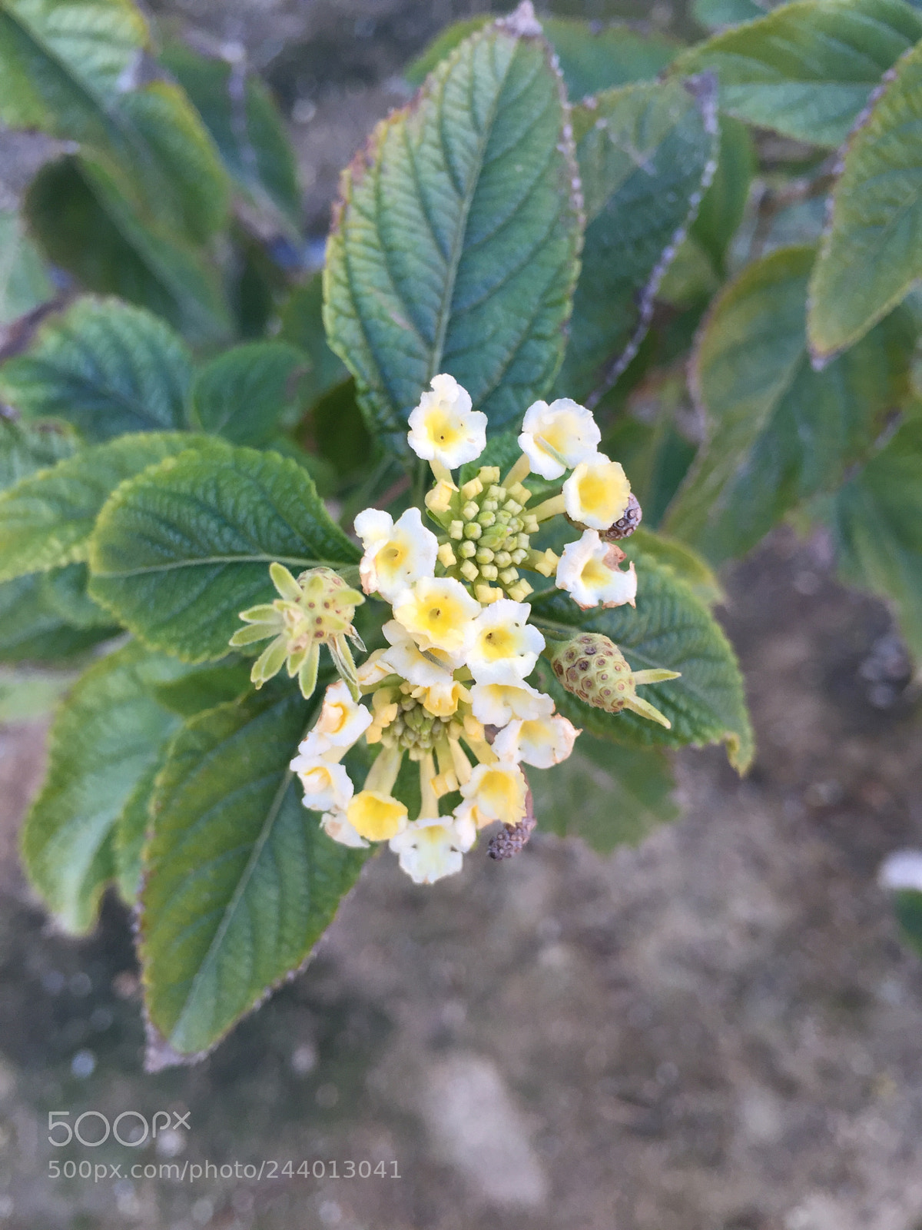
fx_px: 1030
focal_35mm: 29
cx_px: 461
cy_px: 615
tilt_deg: -68.0
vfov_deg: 61.7
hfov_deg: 48.2
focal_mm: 4.15
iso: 50
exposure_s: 1/100
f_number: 2.2
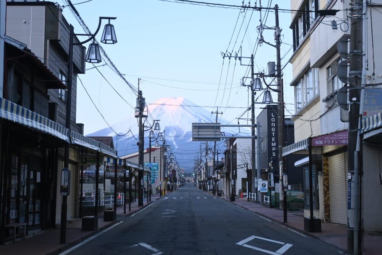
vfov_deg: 27.3
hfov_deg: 40.0
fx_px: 525
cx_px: 191
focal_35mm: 50
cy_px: 128
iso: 280
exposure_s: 1/50
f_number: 5
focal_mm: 33
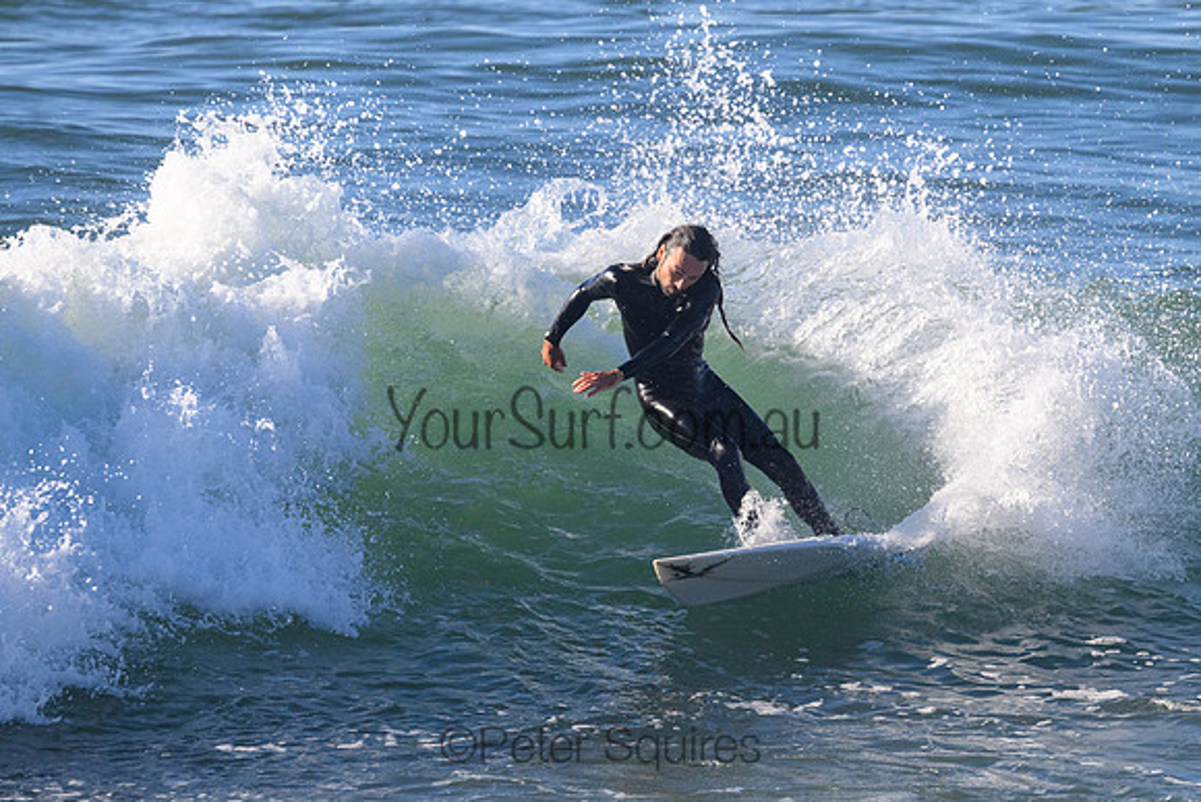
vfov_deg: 2.1
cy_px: 475
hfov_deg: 3.1
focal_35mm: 664
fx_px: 22146
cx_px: 712
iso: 2000
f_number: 11
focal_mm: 560
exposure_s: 1/2000
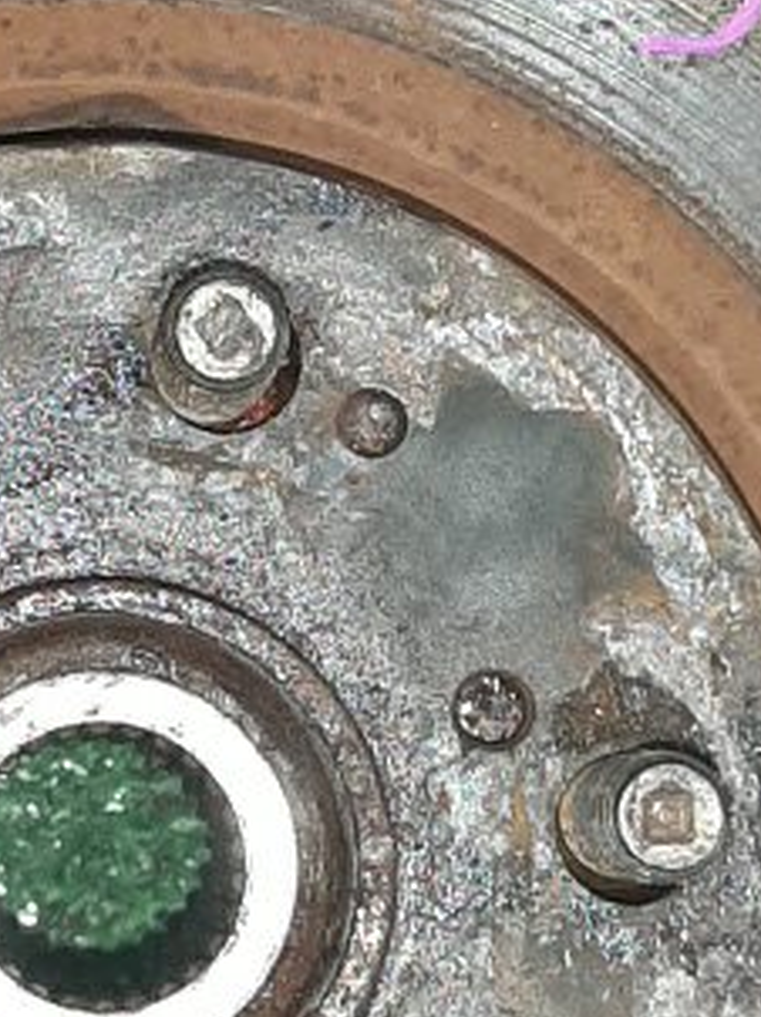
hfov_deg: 11.8
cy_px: 391
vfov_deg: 15.9
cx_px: -7
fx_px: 3640
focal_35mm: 124
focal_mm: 3.93
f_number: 1.7
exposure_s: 1/50
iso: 202
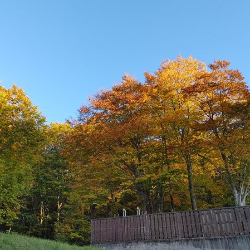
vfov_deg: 48.4
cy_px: 117
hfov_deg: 48.2
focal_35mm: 34
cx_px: 100
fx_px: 278
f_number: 1.79
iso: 50
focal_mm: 4.8
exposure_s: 1/196
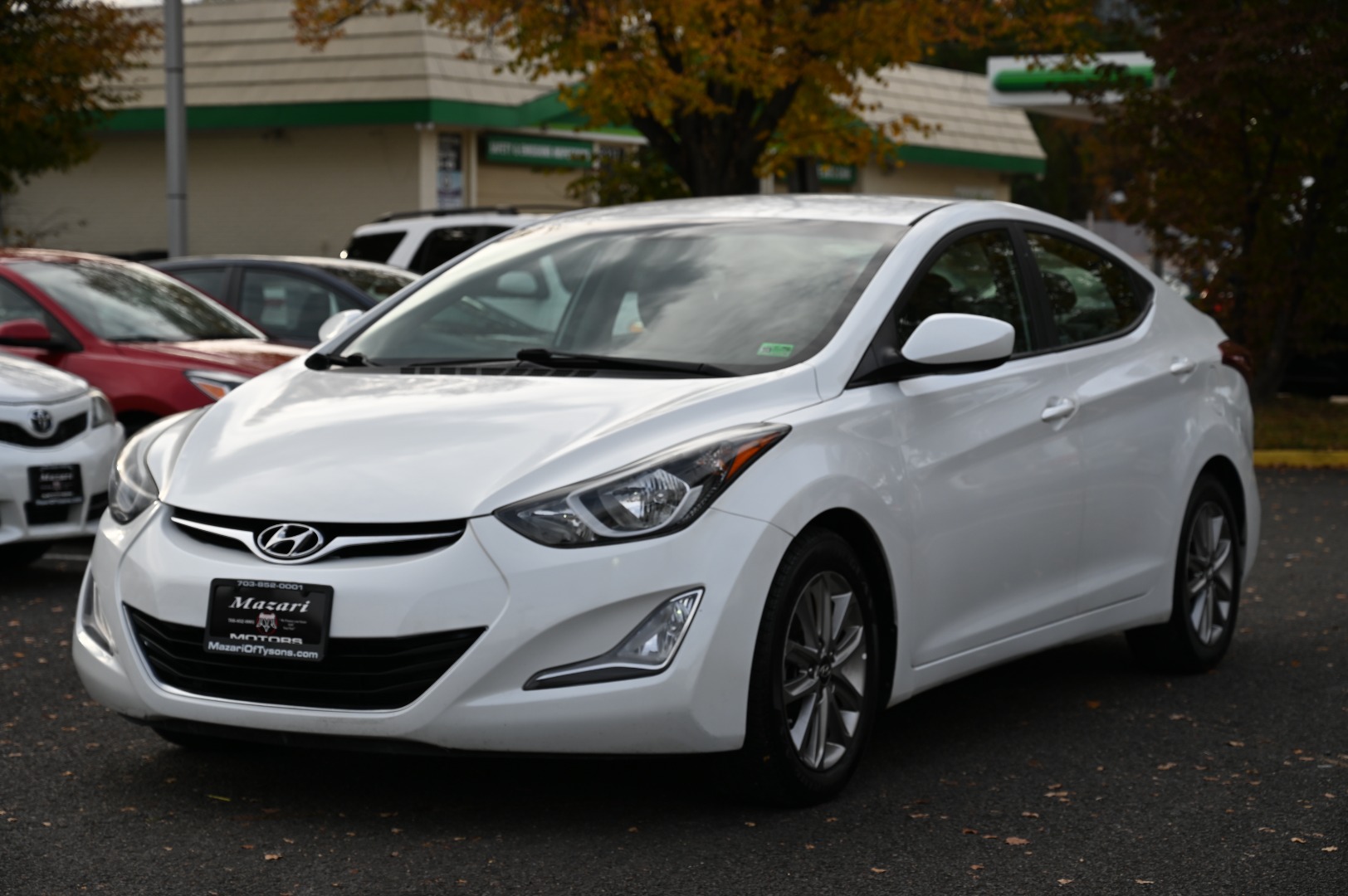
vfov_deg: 19.4
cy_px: 448
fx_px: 2619
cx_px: 674
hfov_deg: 28.9
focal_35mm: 70
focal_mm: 70
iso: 100
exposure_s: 1/250
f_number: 5.6
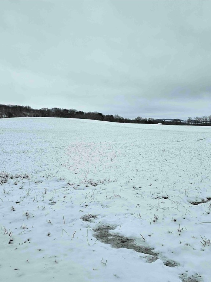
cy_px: 142
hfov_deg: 45.4
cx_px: 94
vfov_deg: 58.4
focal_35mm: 31
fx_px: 252
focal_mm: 6.3
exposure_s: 1/1019
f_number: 1.7
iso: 25
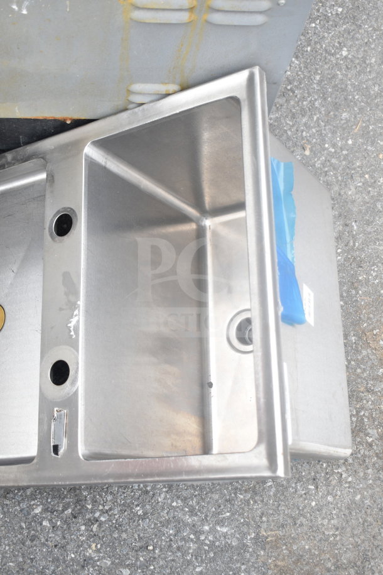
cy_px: 288
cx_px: 192
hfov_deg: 30.8
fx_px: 694
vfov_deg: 45.0
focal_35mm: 44
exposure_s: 1/80
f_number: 4.5
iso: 200
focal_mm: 29
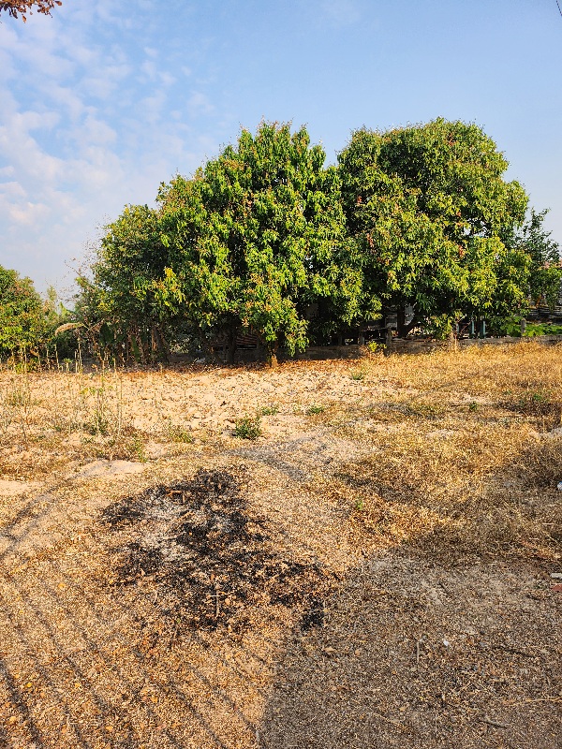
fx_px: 520
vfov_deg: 71.6
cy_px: 374
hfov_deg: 56.8
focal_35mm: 24
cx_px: 281
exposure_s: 1/1429
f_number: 1.8
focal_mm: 5
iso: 50
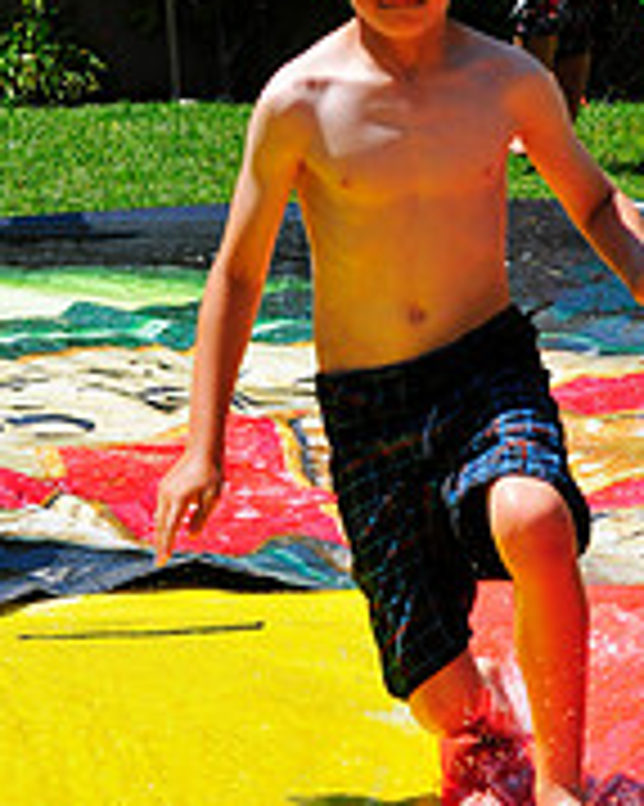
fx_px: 5914
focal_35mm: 248
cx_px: 444
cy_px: 590
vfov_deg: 7.8
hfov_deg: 6.2
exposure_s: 1/800
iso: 200
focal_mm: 70
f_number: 7.1
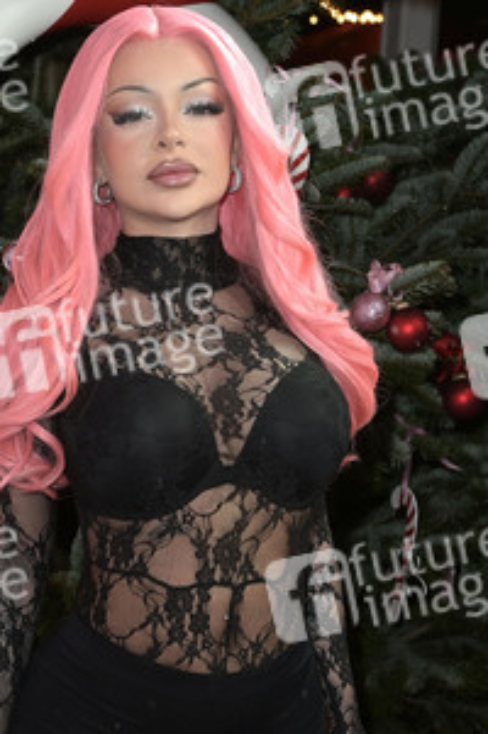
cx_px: 168
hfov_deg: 17.6
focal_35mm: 77
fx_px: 1569
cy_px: 463
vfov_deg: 26.3
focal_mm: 58
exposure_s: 1/250
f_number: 5.6
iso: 800
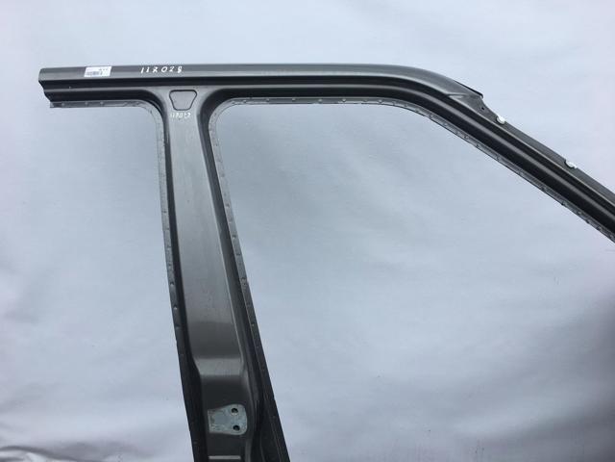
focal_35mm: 29
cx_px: 308
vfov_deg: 48.2
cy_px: 231
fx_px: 515
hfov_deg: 61.7
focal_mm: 4.15
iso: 25
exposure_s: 1/578
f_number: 2.2
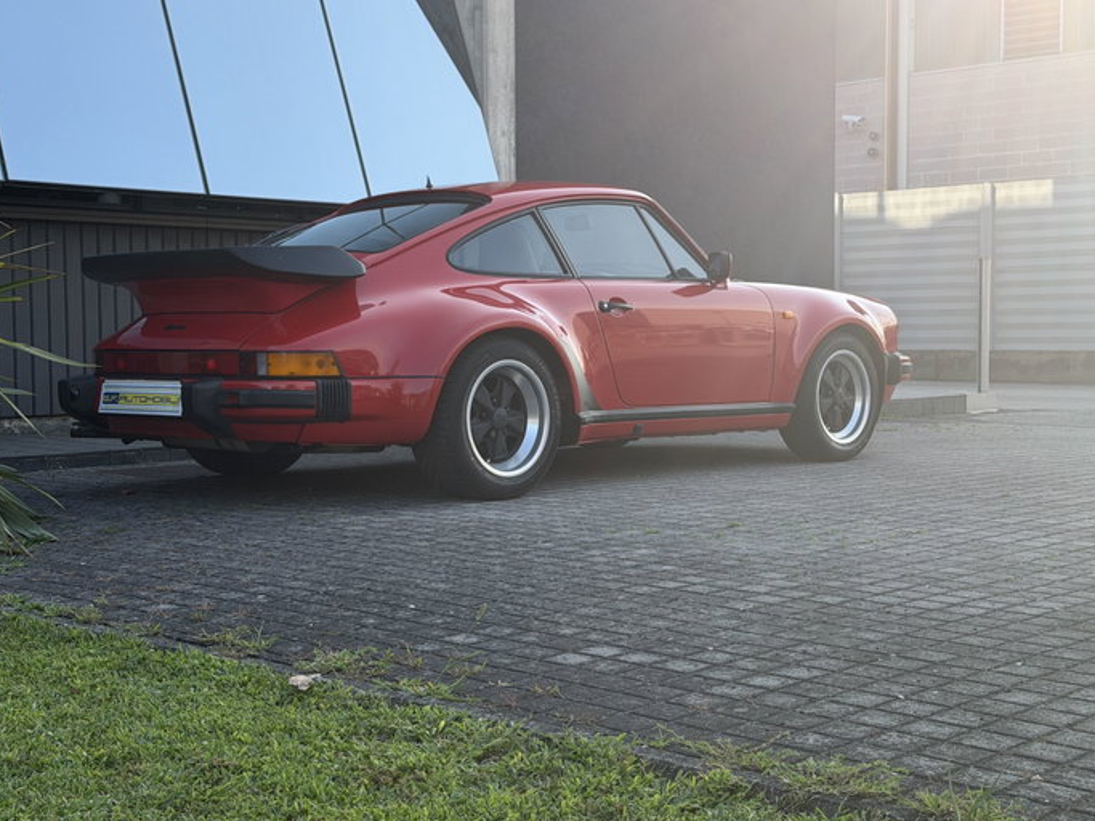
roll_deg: +0.2
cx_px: 545
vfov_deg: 27.0
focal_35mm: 54
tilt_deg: -2.0
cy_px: 385
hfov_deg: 35.5
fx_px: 1708
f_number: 1.78
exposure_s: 1/1133
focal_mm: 6.76
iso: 64
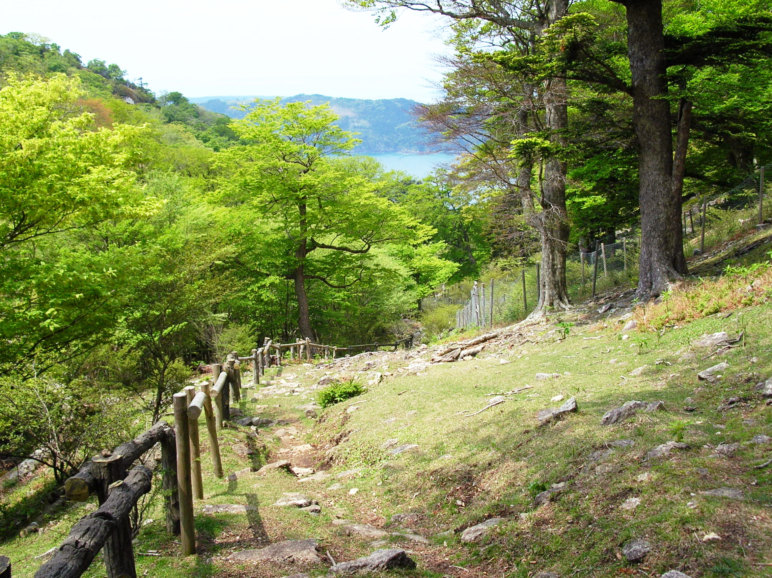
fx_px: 802
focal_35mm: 36
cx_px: 386
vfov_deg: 39.6
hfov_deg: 51.4
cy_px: 289
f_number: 3.7
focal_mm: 6
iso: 50
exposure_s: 1/468
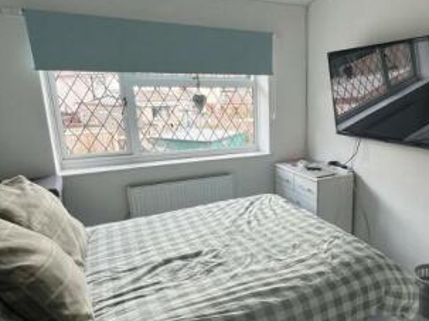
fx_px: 310
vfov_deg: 54.7
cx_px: 294
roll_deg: +0.2
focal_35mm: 25
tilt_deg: -14.2
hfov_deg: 67.1
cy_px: 177
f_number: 1.8
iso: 50
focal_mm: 1.57
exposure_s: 1/99
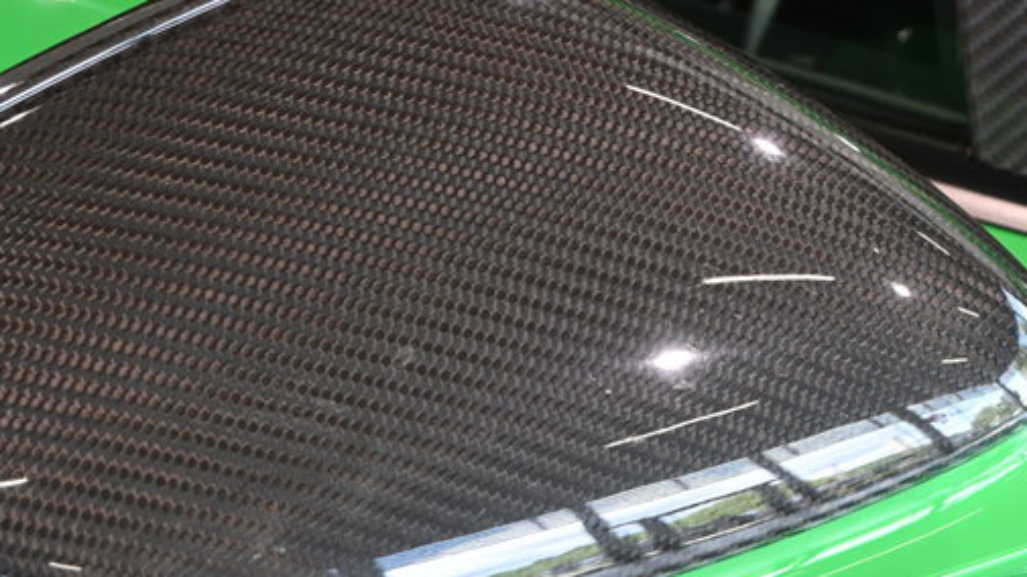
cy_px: 191
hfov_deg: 20.2
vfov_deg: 11.5
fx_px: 2859
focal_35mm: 105
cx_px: 766
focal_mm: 44
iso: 1600
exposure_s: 1/125
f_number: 6
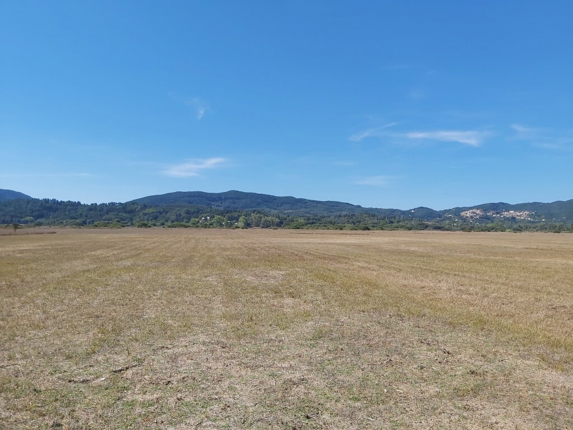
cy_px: 215
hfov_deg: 67.3
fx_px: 430
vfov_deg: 53.1
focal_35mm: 26
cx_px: 286
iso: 64
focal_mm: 3.92
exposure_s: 1/2445
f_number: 1.7
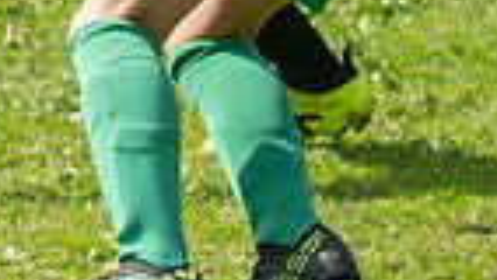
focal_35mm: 449
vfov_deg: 2.7
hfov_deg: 4.8
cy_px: -359
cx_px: 70
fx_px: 5919
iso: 250
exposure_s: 1/2500
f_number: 3.2
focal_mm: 70
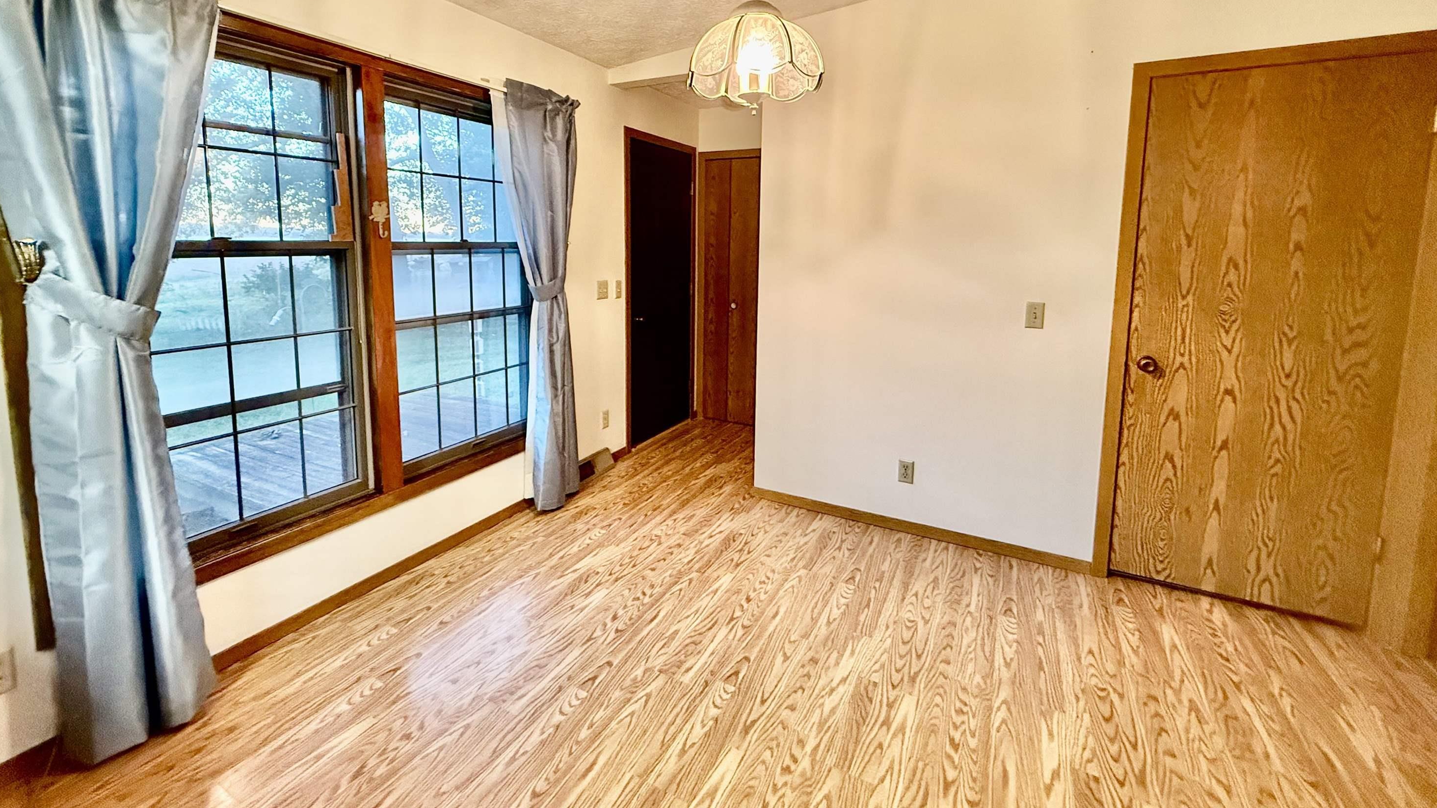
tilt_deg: -6.6
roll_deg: -1.1
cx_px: 687
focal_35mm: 16
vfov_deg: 66.1
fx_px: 610
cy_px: 306
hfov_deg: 99.3
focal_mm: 2.22
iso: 640
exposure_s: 1/60
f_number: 2.2
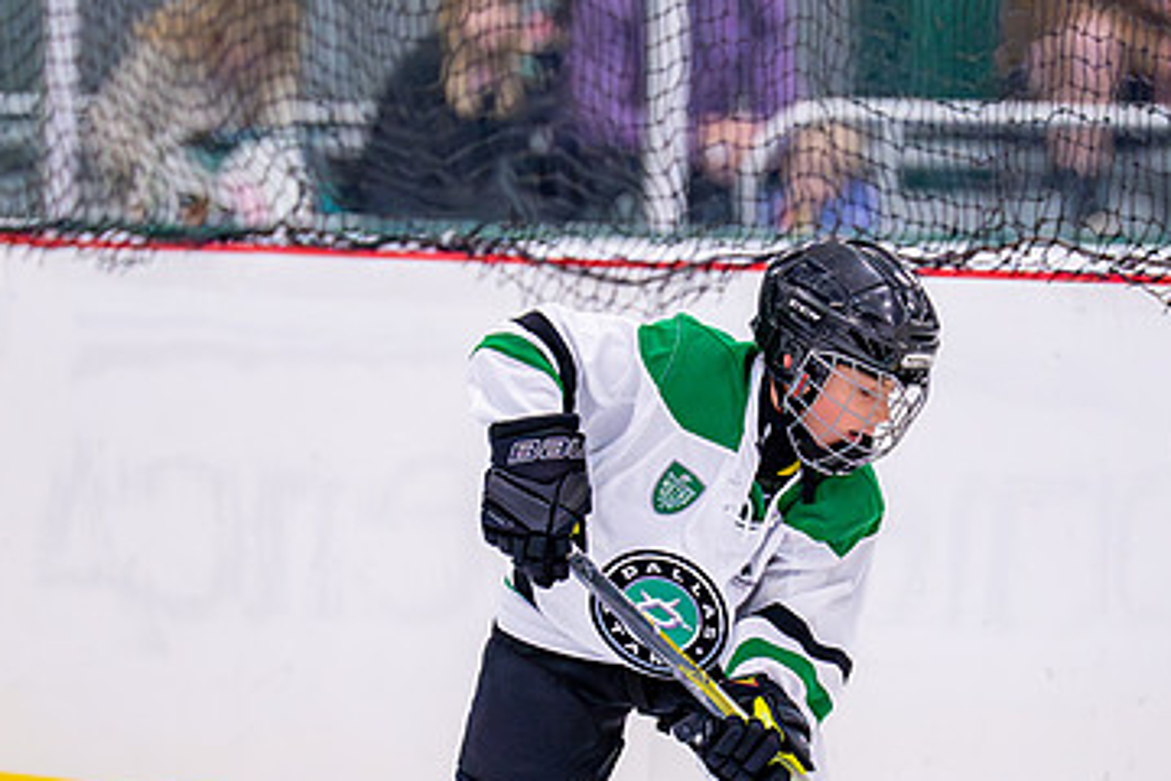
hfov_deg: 4.3
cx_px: 720
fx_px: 15449
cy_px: 671
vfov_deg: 2.9
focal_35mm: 475
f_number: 2.8
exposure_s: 1/1250
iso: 2500
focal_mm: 200
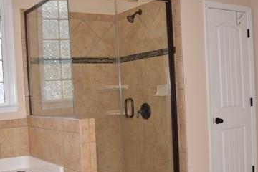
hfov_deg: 41.0
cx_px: 113
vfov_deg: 27.9
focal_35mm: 48
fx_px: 344
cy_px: 111
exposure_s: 1/60
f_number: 3.5
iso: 100
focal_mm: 18
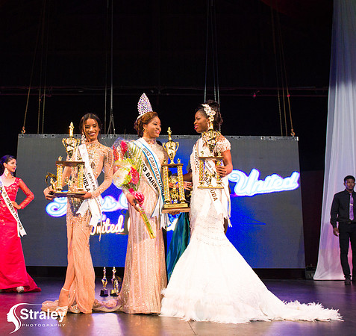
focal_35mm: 38
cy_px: 162
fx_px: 431
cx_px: 135
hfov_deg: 44.6
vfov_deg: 42.6
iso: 4000
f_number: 5
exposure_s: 1/160
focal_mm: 26
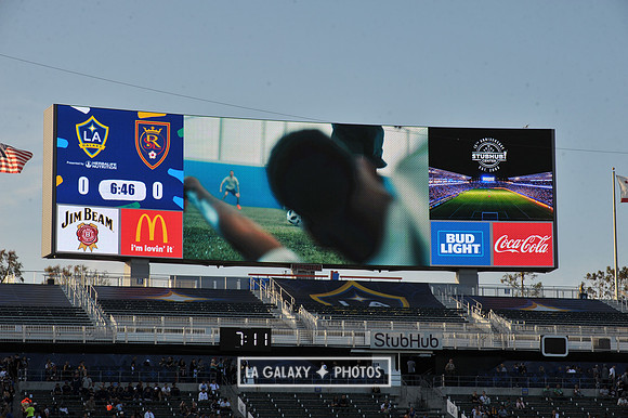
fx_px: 1918
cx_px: 314
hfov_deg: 18.6
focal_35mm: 110
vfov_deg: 12.4
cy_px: 209
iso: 400
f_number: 11
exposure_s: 1/500
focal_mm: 110
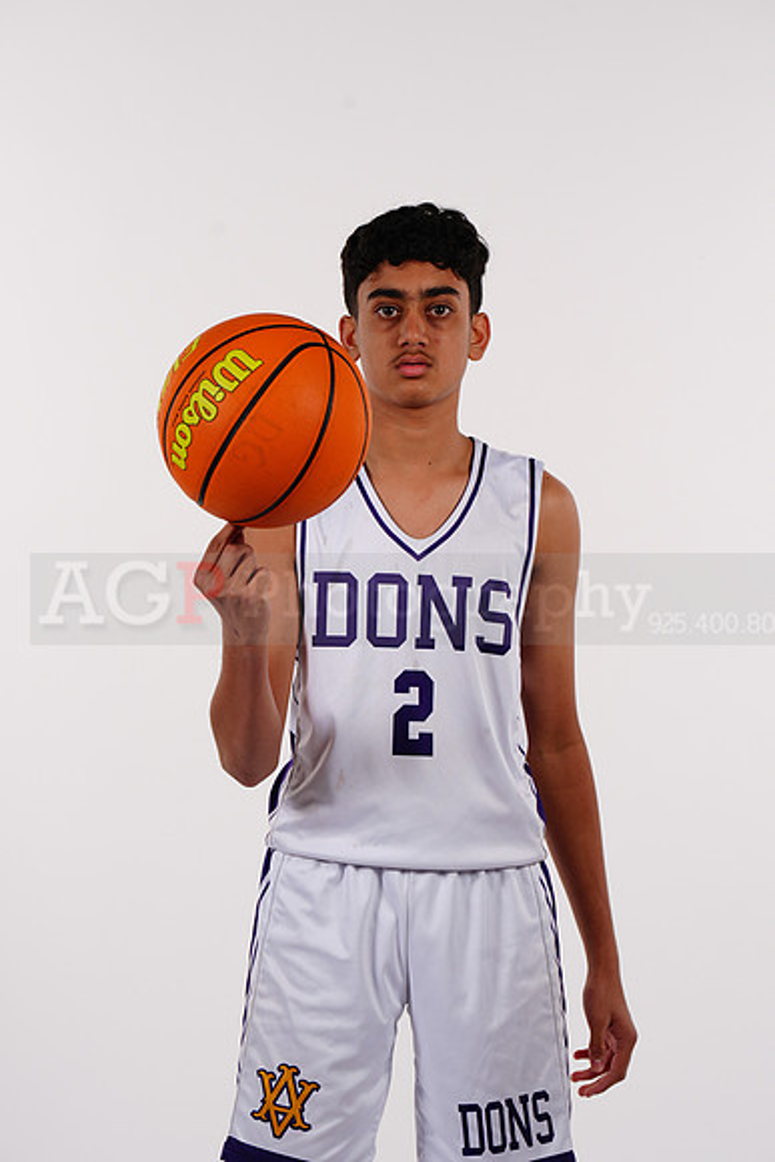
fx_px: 6454
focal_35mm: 200
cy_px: 581
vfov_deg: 10.3
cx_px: 388
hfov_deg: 6.9
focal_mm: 200
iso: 200
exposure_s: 1/500
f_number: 9
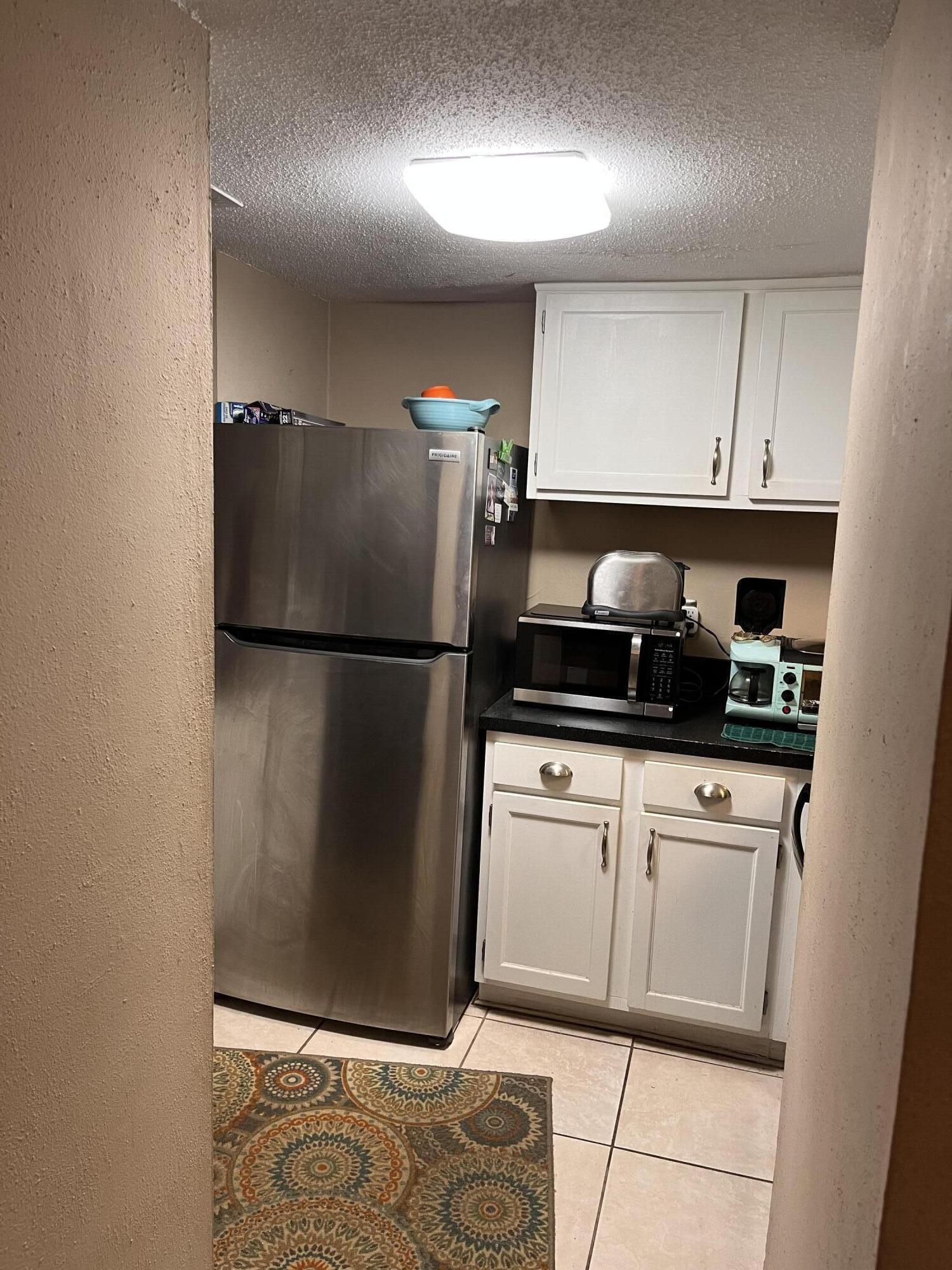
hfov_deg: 53.1
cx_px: 476
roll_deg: -2.5
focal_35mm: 26
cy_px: 635
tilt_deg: -9.3
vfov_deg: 67.3
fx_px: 953
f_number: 1.6
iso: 160
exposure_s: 1/60
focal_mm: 5.1
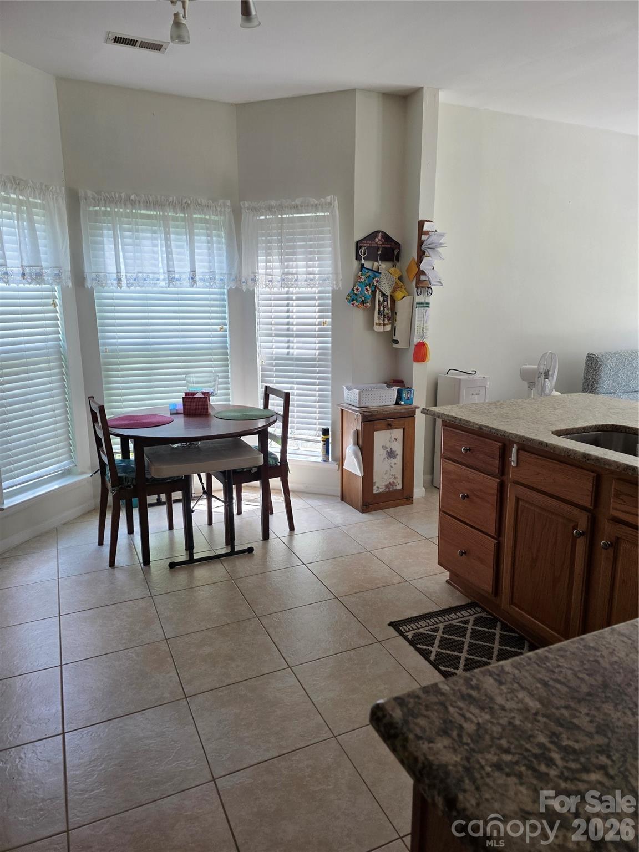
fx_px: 566
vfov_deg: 73.9
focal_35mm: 23
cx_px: 320
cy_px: 426
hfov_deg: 58.9
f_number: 1.7
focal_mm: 6.3
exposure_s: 1/180
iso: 100
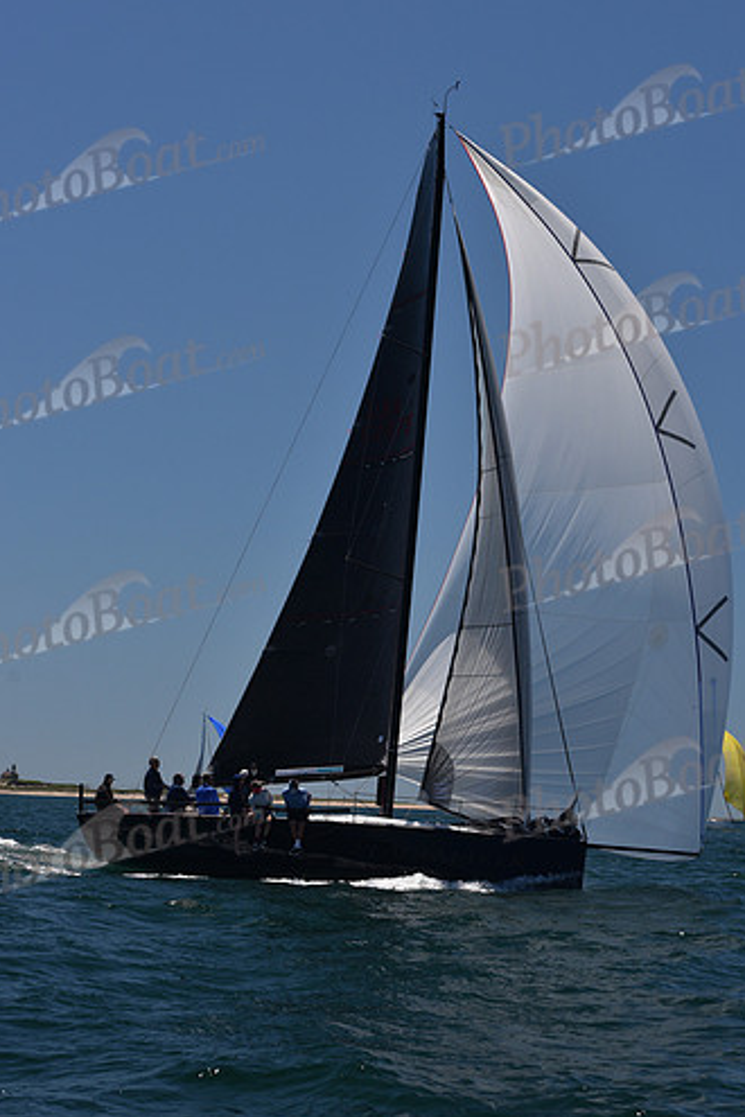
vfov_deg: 24.7
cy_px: 469
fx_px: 2545
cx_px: 383
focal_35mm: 82
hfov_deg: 16.7
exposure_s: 1/800
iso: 250
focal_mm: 70
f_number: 7.1
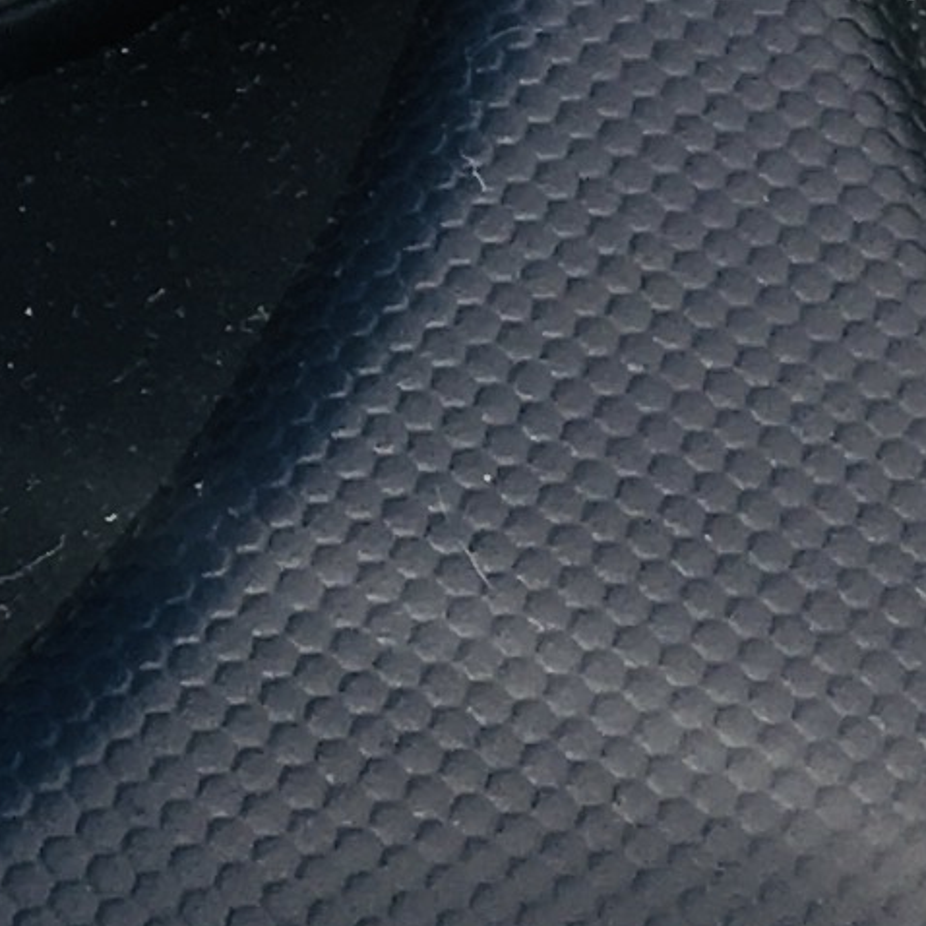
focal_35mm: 216
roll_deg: +2.6
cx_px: -604
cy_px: -287
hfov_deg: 7.9
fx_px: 6537
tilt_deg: -24.4
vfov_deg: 8.0
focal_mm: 4.15
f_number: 2.2
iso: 25
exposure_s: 1/416
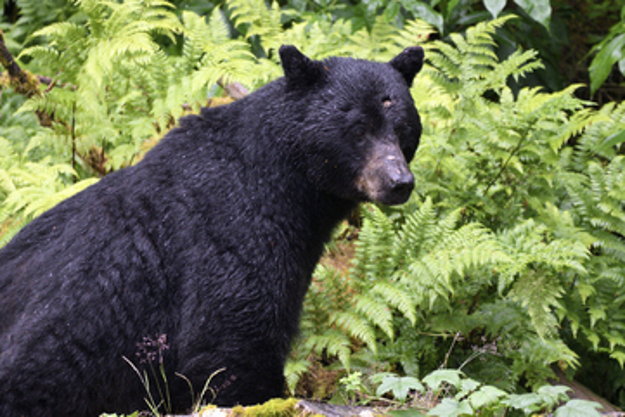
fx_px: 13460
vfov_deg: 1.8
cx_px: 287
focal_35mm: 775
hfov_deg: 2.7
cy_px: 236
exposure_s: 1/500
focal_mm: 500
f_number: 5.6
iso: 2000
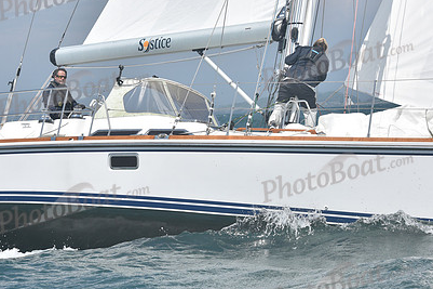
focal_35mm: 152
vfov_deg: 9.0
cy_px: 134
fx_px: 1827
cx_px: 206
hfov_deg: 13.5
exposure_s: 1/1000
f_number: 10
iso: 320
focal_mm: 105
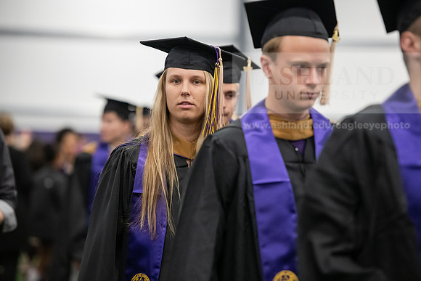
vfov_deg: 8.3
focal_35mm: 165
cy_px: 140
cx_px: 210
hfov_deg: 12.4
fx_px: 1930
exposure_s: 1/200
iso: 3200
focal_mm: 165
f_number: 3.2
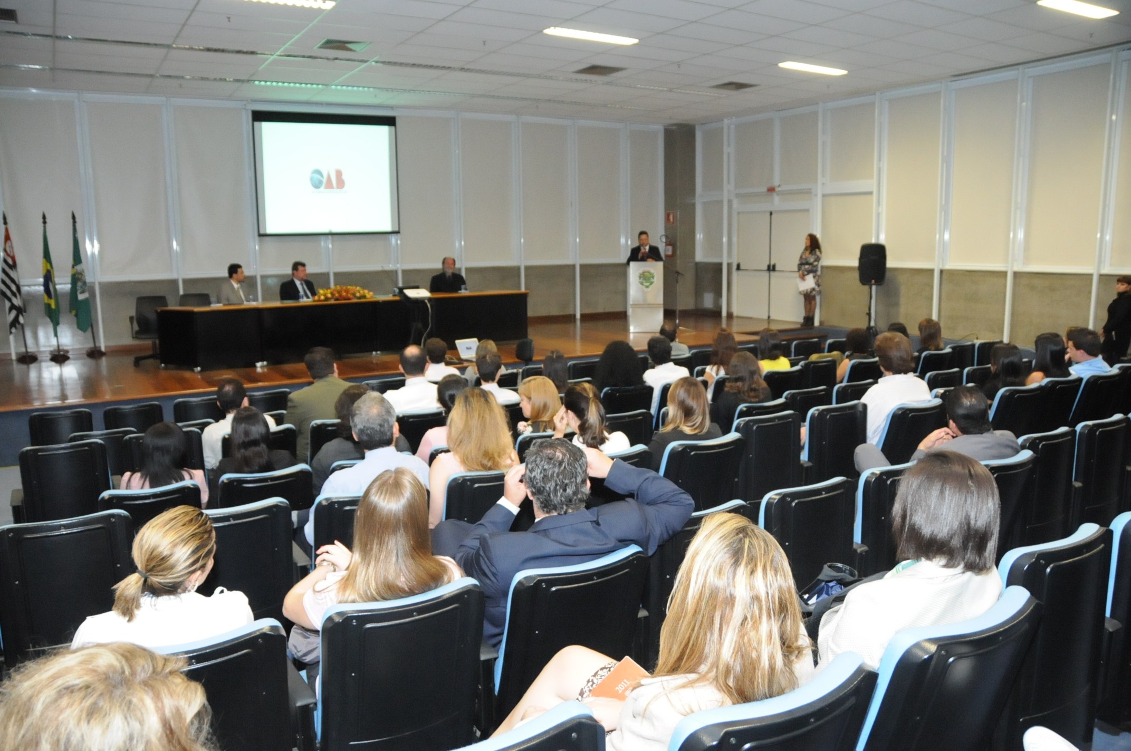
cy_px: 376
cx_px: 566
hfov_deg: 67.4
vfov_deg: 47.8
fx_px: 847
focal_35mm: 27
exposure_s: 1/100
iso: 3200
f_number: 3.5
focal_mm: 18
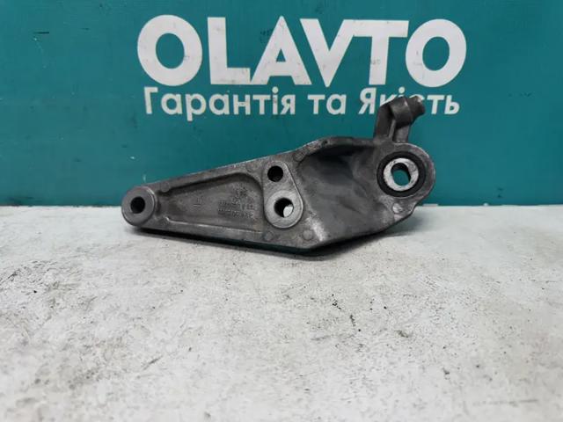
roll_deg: -0.1
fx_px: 390
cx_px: 282
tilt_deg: -21.8
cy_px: 211
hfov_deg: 71.6
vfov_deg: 56.8
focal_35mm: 24
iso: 100
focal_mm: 6.76
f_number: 1.78
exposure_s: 1/100
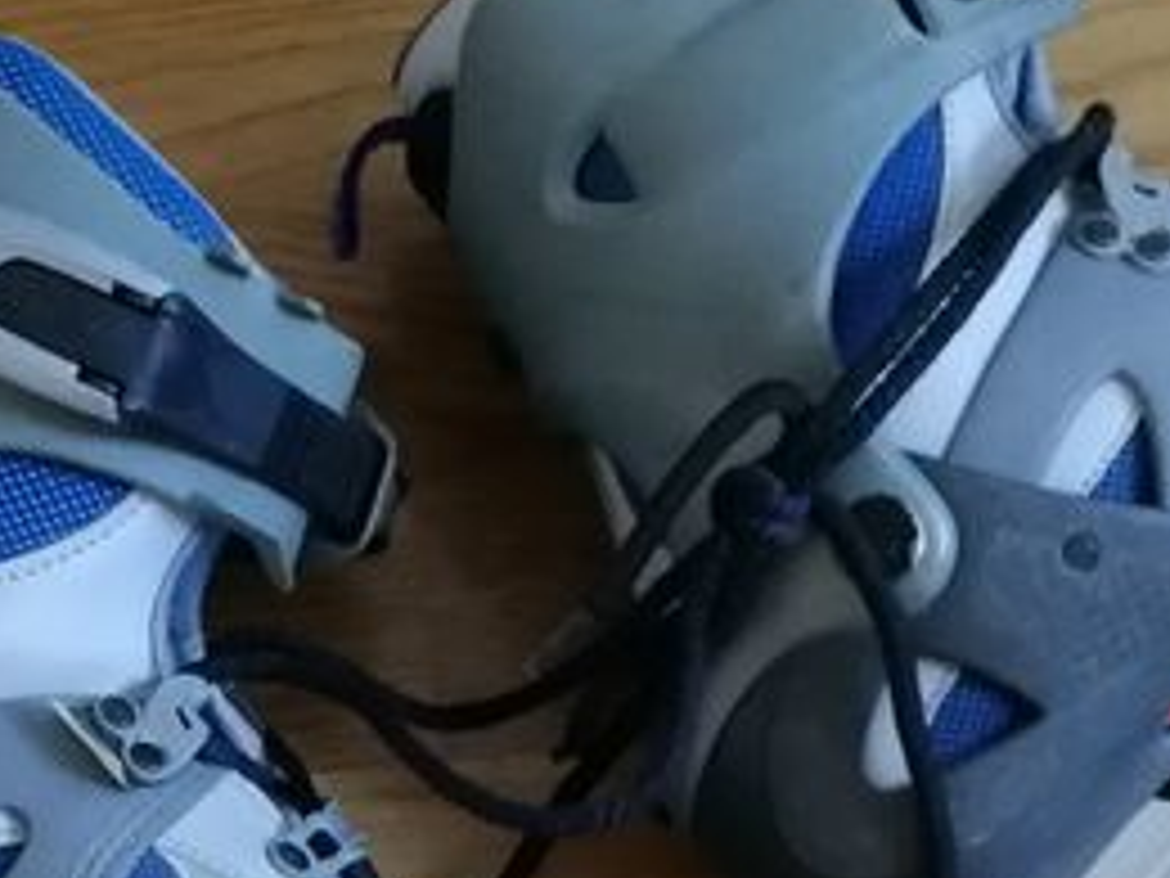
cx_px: 468
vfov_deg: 13.5
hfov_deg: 18.9
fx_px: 3515
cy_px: 1265
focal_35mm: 104
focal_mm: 3.95
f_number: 2.2
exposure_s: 1/25
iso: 400
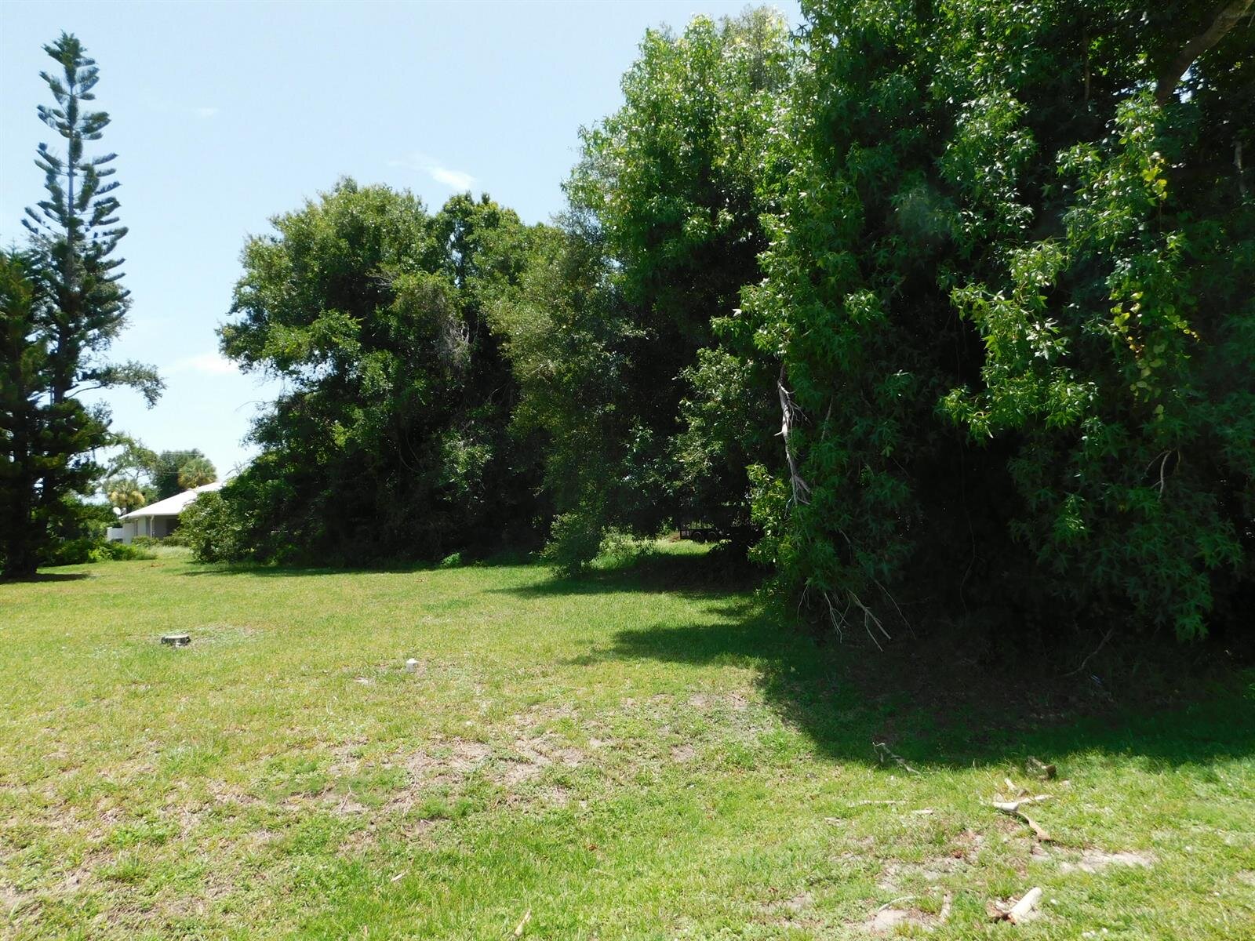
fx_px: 870
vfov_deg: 56.8
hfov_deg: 71.6
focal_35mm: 24
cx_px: 628
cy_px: 470
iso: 125
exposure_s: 1/800
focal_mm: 4.1
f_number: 3
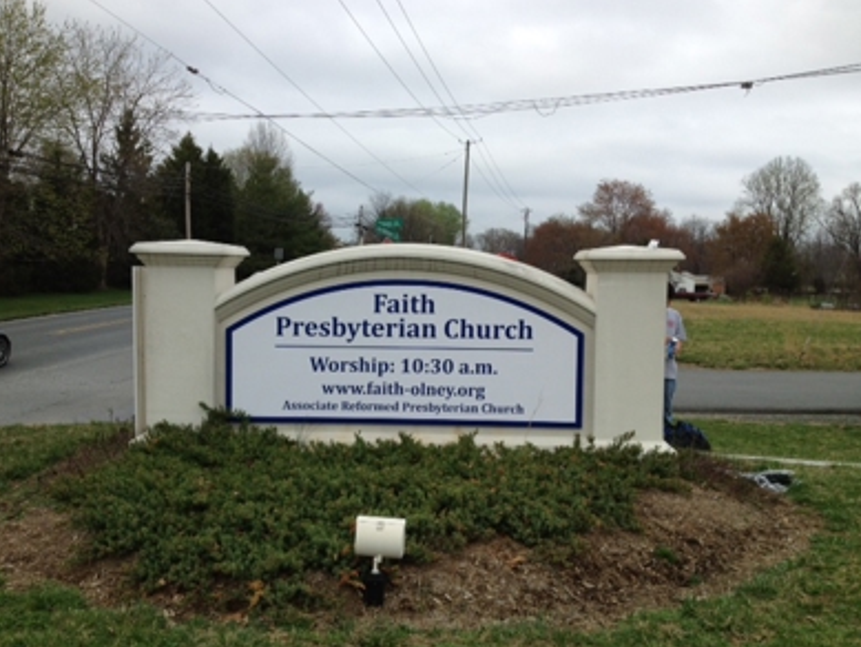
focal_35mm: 36
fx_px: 896
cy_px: 319
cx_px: 425
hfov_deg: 51.3
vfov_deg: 39.7
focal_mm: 4.28
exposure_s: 1/951
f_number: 2.4
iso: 64
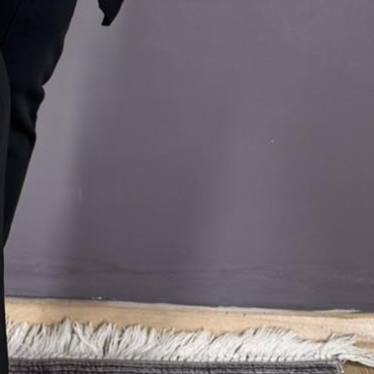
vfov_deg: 14.0
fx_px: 1406
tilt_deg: -9.2
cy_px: -227
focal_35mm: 115
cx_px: -20
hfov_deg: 14.8
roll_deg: -1.2
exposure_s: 1/121
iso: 64
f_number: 1.78
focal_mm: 6.76
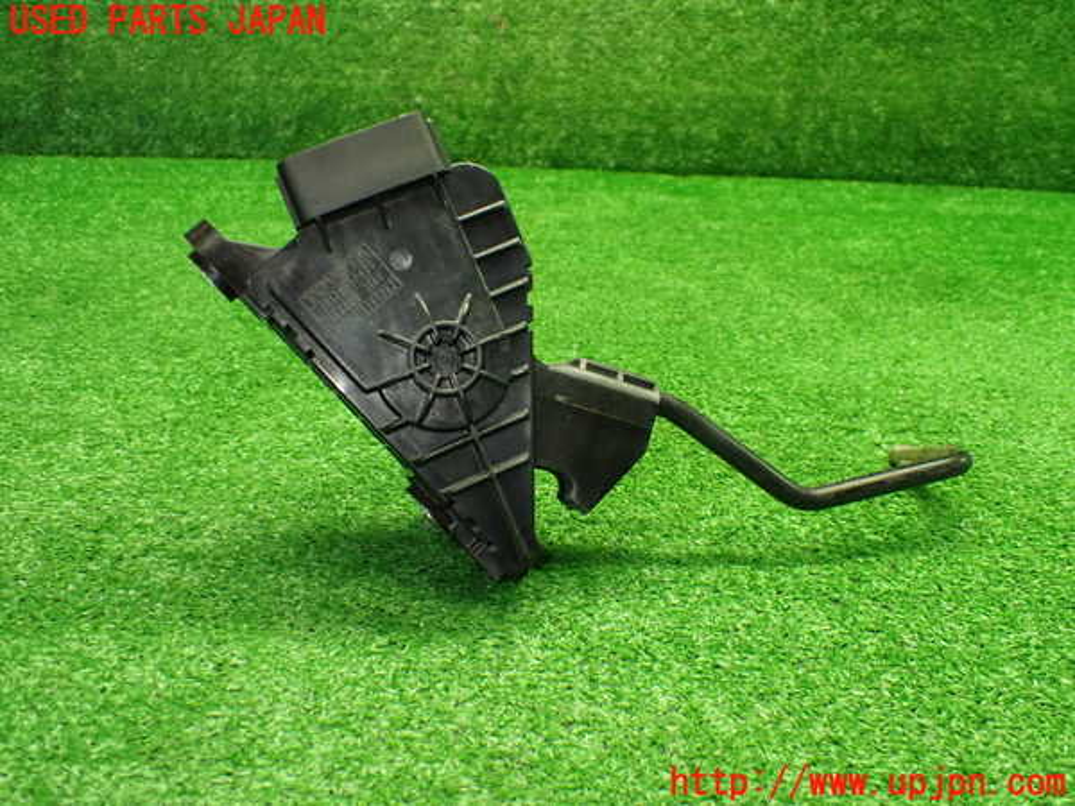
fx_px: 994
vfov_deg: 44.2
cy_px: 403
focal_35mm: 32
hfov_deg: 56.8
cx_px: 538
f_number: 2.4
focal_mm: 5.79
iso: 800
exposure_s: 1/100
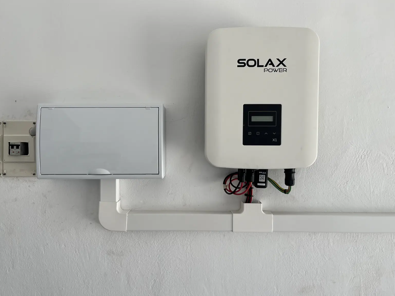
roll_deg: -0.3
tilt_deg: +2.0
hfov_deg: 65.3
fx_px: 308
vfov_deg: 51.4
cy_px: 149
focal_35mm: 27
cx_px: 193
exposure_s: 1/475
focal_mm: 5.1
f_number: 1.6
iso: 50
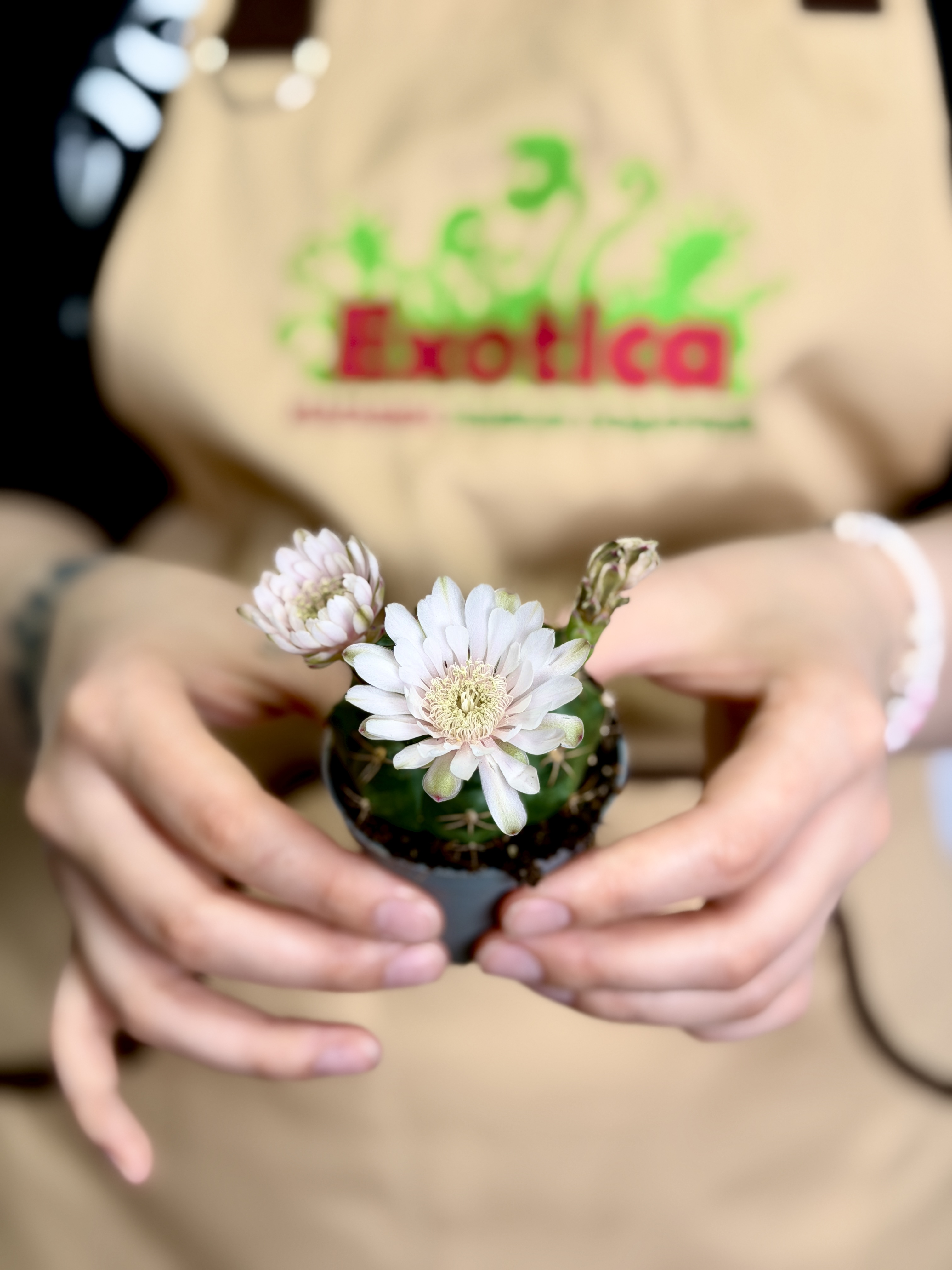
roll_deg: -0.4
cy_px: 635
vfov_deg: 39.7
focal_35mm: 48
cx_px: 476
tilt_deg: -13.2
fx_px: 1760
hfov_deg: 30.3
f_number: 1.78
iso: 50
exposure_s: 1/160
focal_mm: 6.76
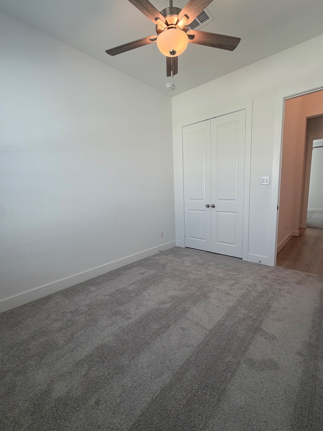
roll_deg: +1.8
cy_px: 221
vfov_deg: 94.5
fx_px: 199
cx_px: 170
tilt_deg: -9.6
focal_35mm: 16
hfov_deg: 78.0
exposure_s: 1/120
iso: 80
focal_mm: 2.22
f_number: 2.2
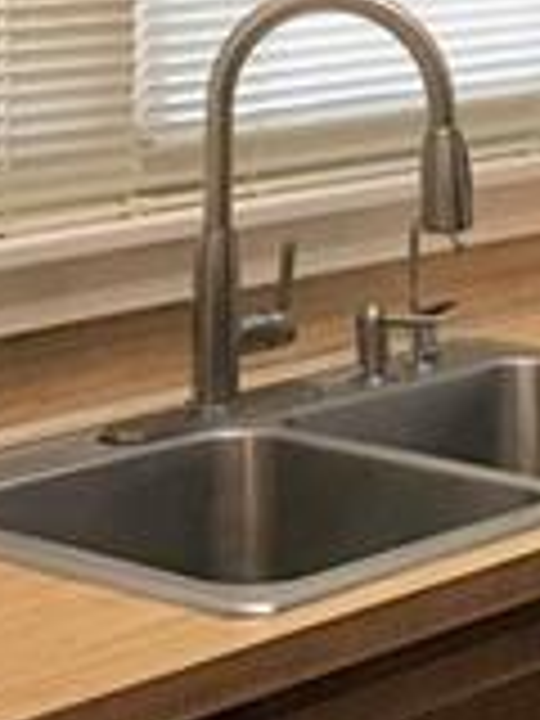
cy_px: -45
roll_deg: -0.8
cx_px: 688
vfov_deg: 13.9
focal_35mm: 139
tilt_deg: -3.1
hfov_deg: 10.5
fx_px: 2891
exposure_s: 1/30
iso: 160
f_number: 2.2
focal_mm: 4.15
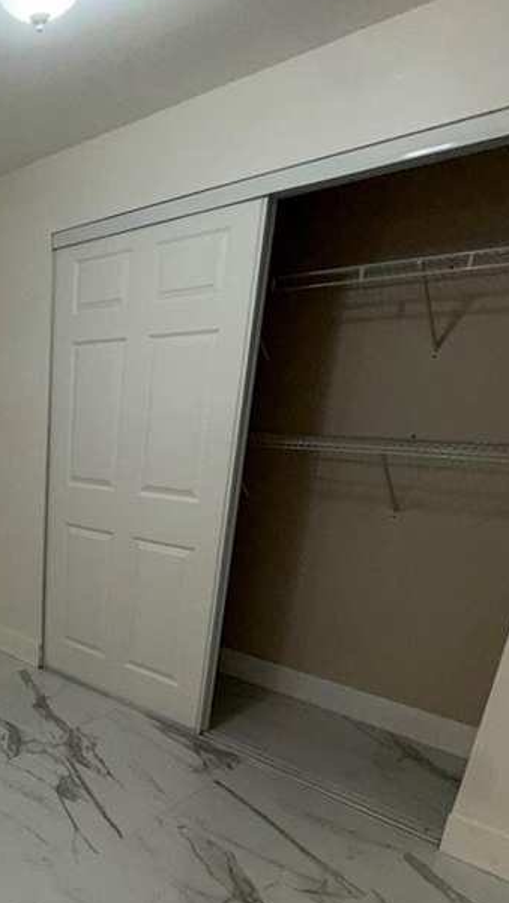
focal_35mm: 27
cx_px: -63
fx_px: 647
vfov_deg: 67.1
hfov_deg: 35.9
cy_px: 632
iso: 64
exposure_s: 1/120
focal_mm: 2.22
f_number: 2.2
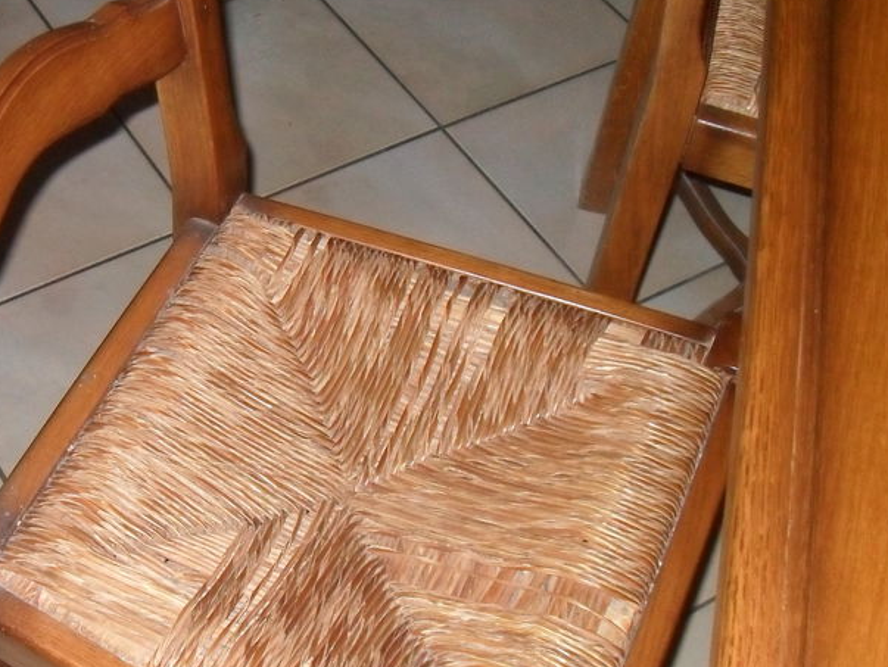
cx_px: 278
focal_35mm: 58
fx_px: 1489
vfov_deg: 25.2
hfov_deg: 32.9
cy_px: 400
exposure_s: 1/45
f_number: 2.8
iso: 400
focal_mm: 6.2
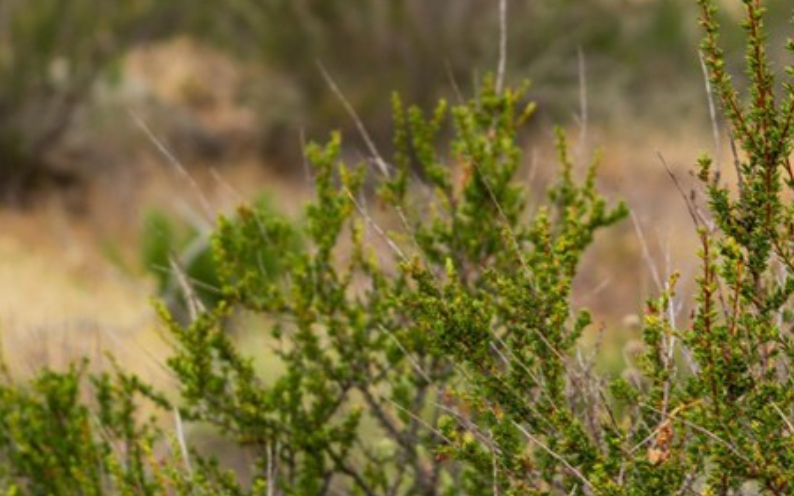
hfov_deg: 12.0
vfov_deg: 7.5
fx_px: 3764
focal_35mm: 174
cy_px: 98
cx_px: 409
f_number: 5.6
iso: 100
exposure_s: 1/250
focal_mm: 75
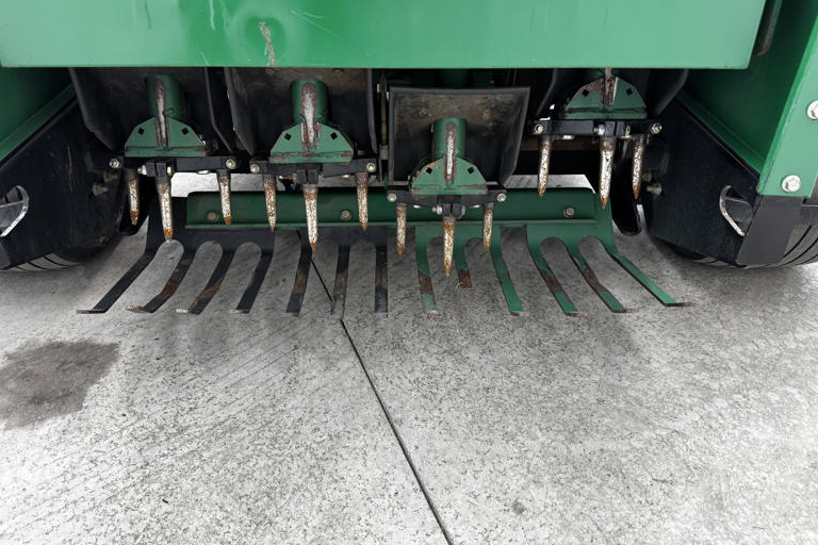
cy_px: 231
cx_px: 393
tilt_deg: -32.7
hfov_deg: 69.4
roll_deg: -0.8
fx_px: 591
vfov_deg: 49.4
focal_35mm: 26
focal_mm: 6.76
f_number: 1.78
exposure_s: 1/60
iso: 160
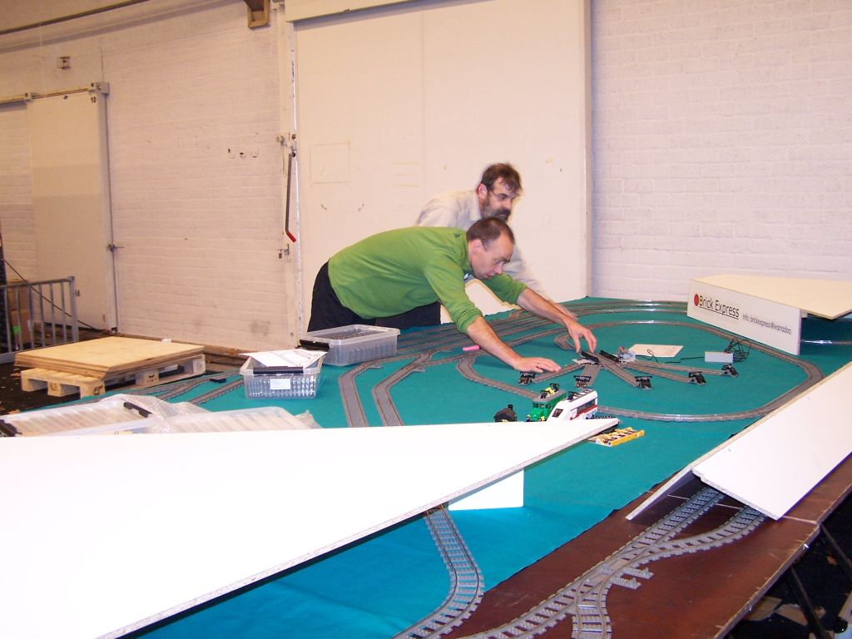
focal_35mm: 38
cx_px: 426
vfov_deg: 37.7
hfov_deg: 49.0
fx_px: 935
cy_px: 320
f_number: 2.8
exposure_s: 1/10
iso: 140
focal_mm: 6.3
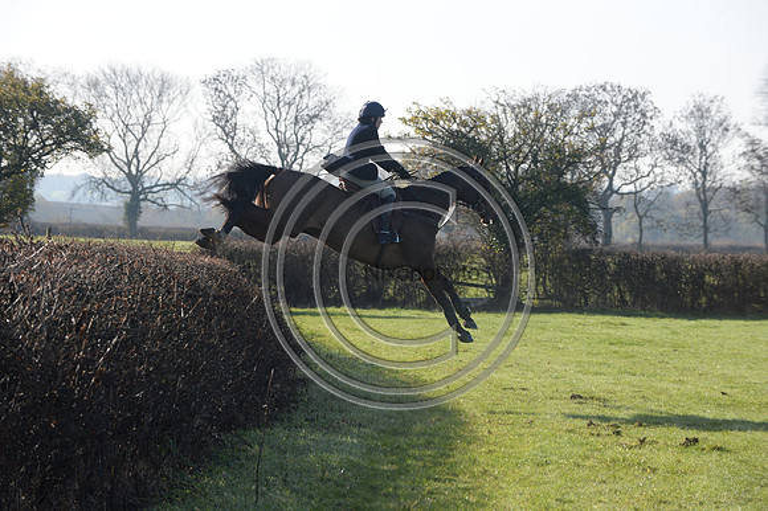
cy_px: 256
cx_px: 384
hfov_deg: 12.8
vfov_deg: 8.6
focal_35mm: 160
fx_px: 3411
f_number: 7.1
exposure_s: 1/1250
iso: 1000
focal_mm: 160
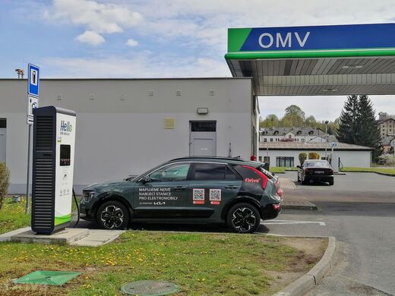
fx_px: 491
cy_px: 148
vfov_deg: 33.6
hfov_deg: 43.9
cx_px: 198
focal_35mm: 43
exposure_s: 1/1946
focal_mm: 5.3
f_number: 1.8
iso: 50
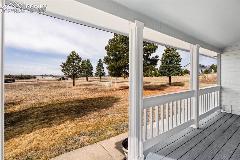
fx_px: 107
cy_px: 80
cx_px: 120
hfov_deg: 96.8
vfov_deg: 73.7
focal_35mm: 16
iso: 100
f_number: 6.7
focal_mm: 16
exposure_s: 1/45
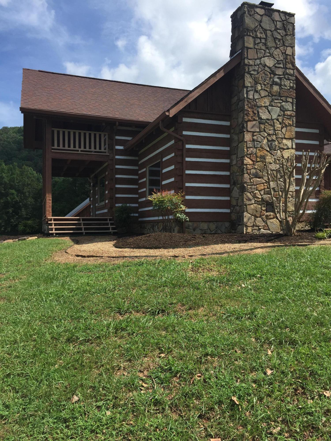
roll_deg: +0.2
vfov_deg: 61.7
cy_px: 220
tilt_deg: +3.1
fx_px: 370
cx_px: 166
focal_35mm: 29
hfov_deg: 48.2
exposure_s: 1/1799
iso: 32
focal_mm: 4.15
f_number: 2.2
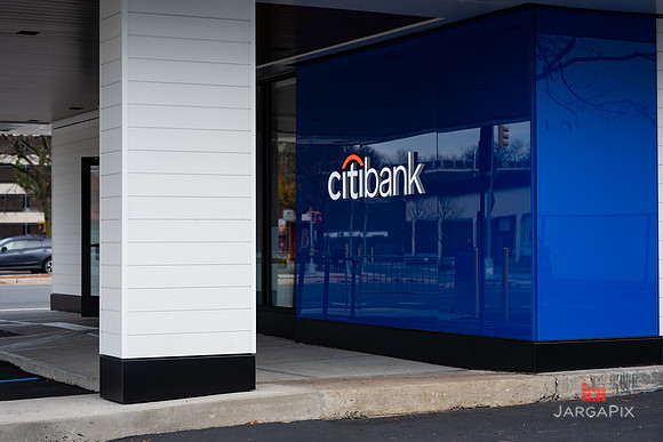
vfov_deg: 17.8
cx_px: 332
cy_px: 213
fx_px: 1413
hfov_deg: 26.4
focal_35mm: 77
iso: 200
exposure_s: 1/800
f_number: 4
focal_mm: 70
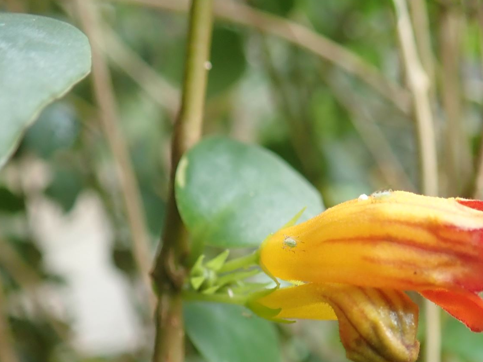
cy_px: 294
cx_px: 288
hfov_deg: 36.1
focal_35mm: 53
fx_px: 740
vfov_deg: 26.9
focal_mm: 5.5
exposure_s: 1/125
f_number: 2.3
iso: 200
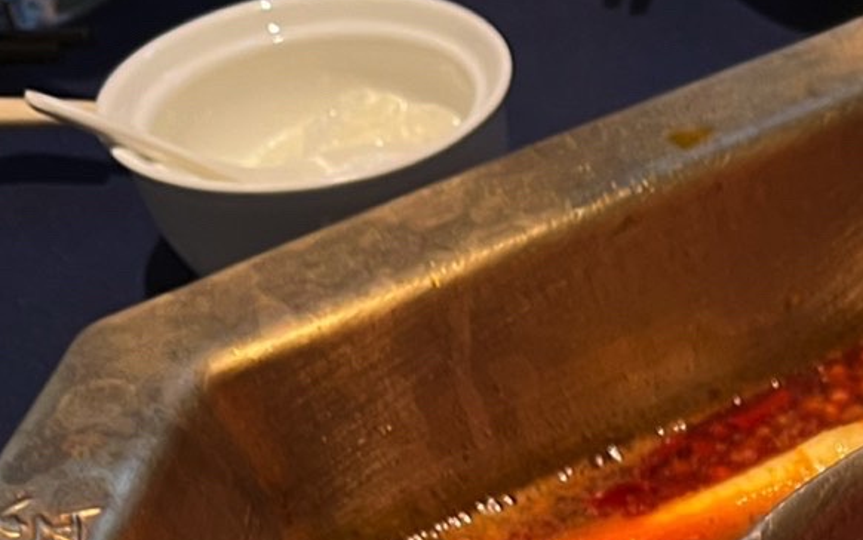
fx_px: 2282
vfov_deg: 12.1
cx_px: 1151
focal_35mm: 97
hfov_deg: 19.6
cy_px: 1061
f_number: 1.6
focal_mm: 5.1
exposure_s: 1/50
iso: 80
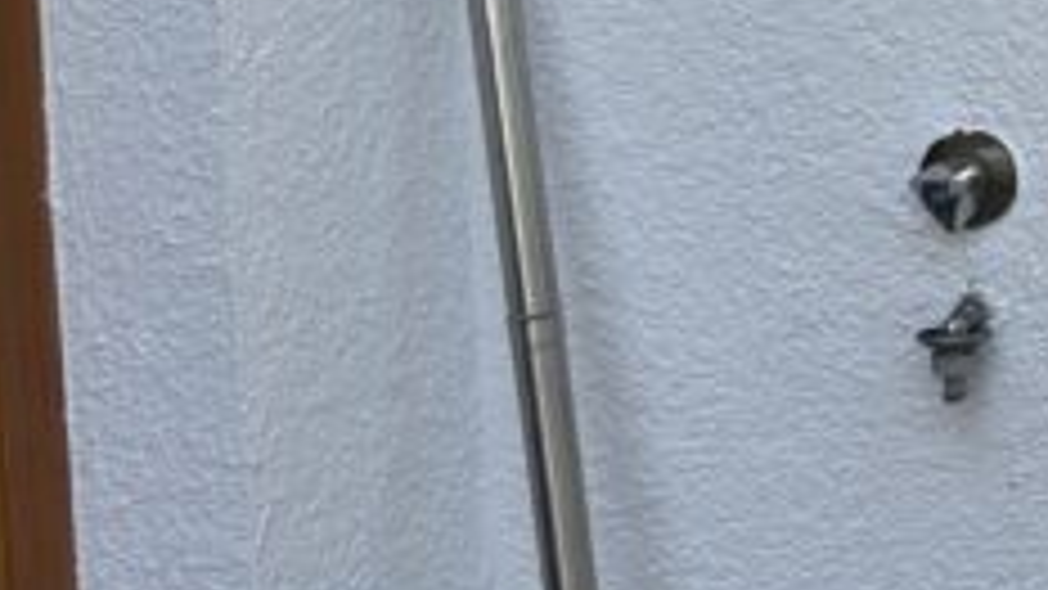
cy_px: -649
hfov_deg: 15.0
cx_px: 2226
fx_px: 3056
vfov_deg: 10.1
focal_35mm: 110
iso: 32
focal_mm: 6.3
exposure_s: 1/359
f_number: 1.7
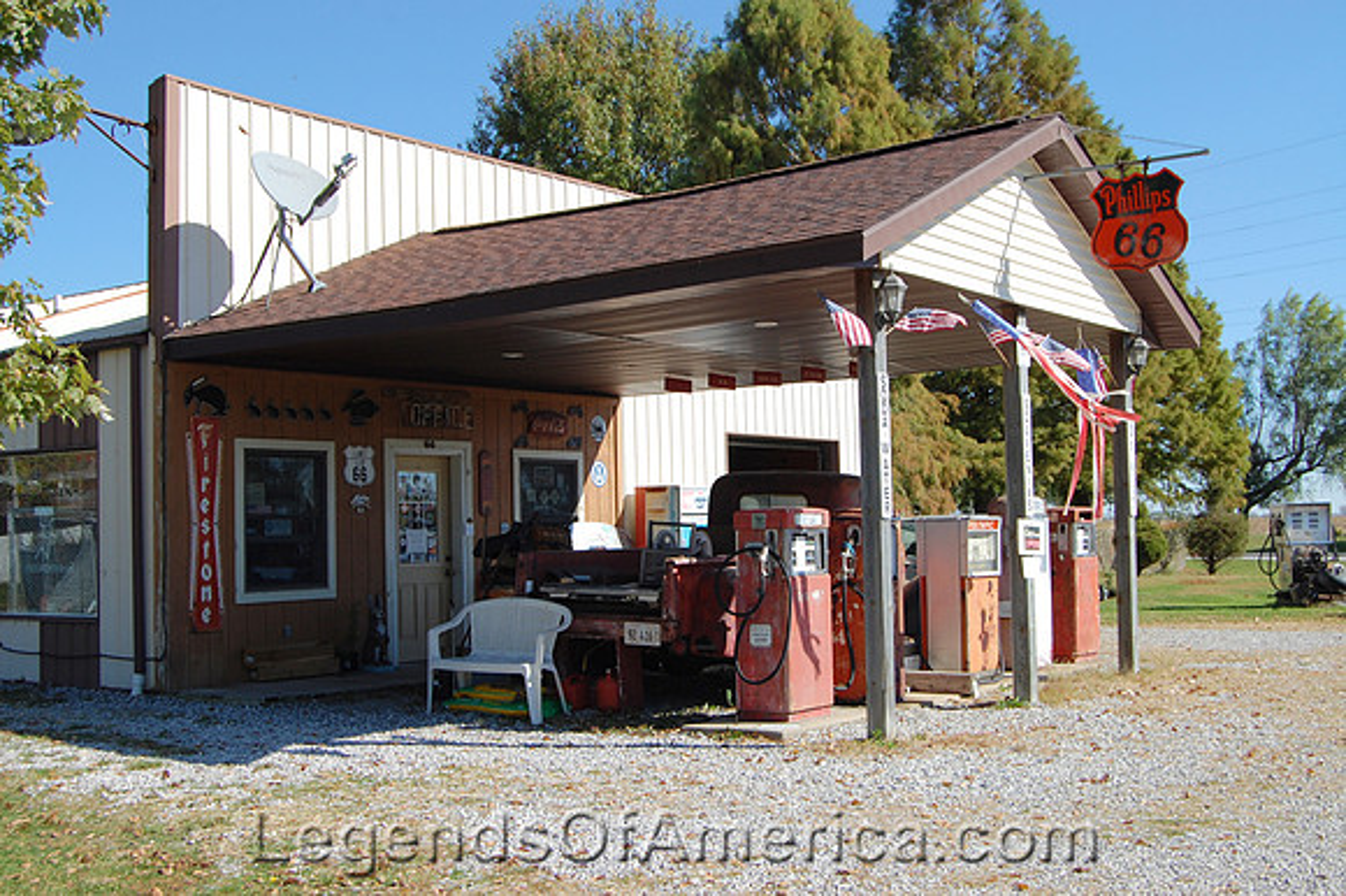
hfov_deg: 46.4
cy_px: 448
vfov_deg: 31.9
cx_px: 673
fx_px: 1569
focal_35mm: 42
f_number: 9
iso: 200
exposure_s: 1/320
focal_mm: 28
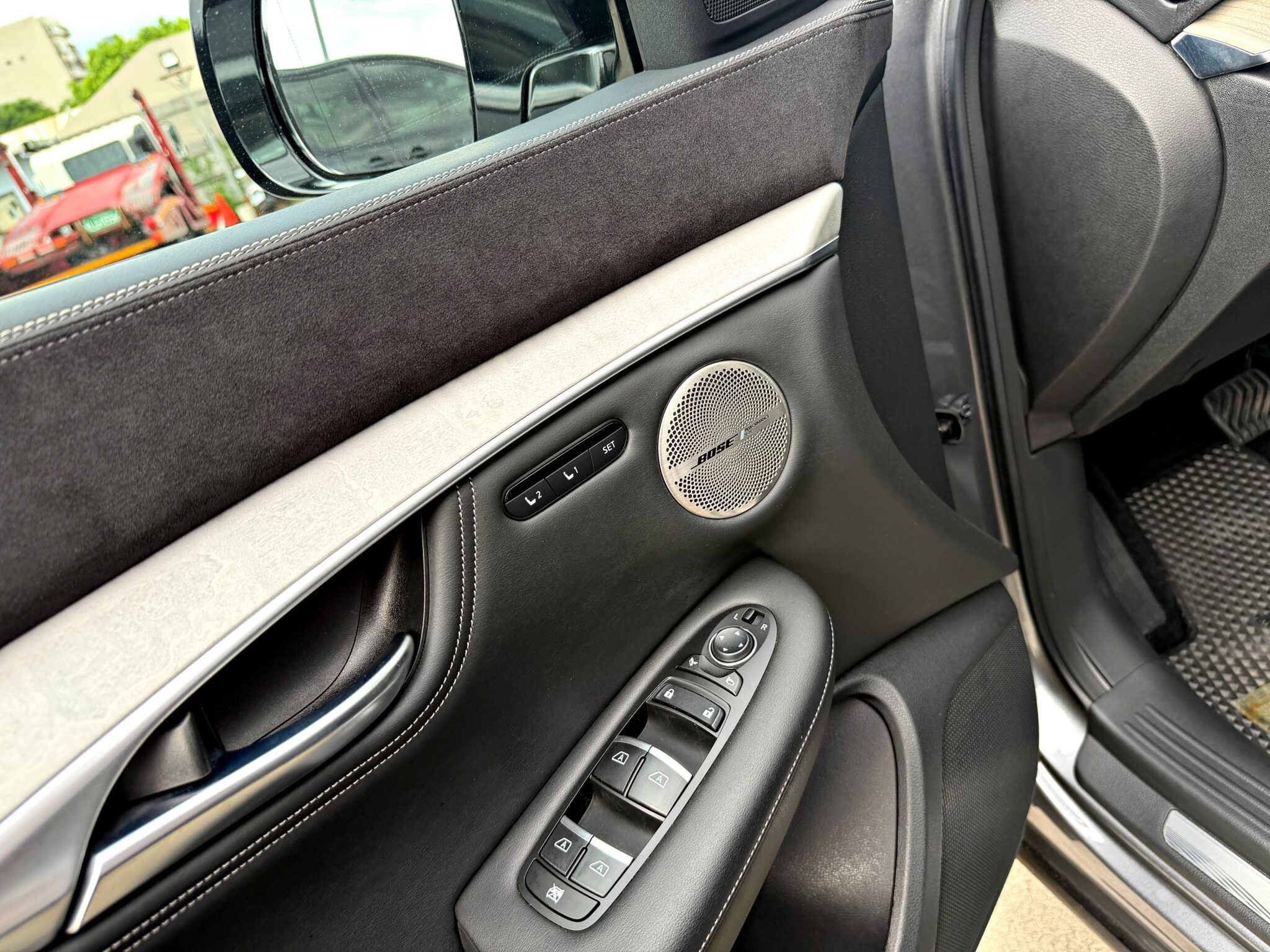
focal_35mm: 24
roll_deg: +20.5
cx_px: 635
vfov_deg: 56.8
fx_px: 881
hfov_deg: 71.6
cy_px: 476
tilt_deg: -26.2
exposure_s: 1/224
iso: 80
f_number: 1.78
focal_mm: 6.76
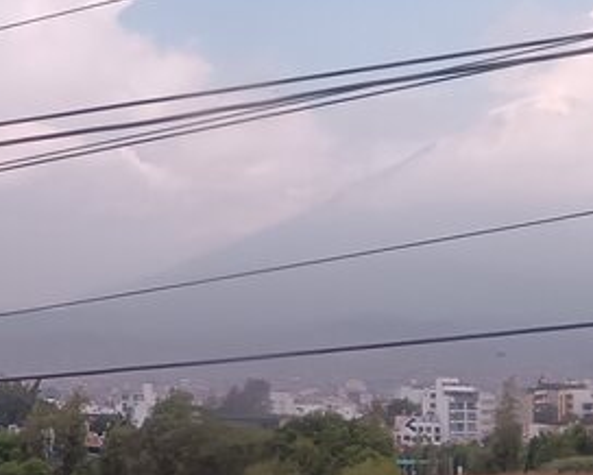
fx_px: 2178
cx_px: -349
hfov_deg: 14.3
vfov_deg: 12.5
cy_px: 272
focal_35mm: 124
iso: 126
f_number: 1.9
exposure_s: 1/120
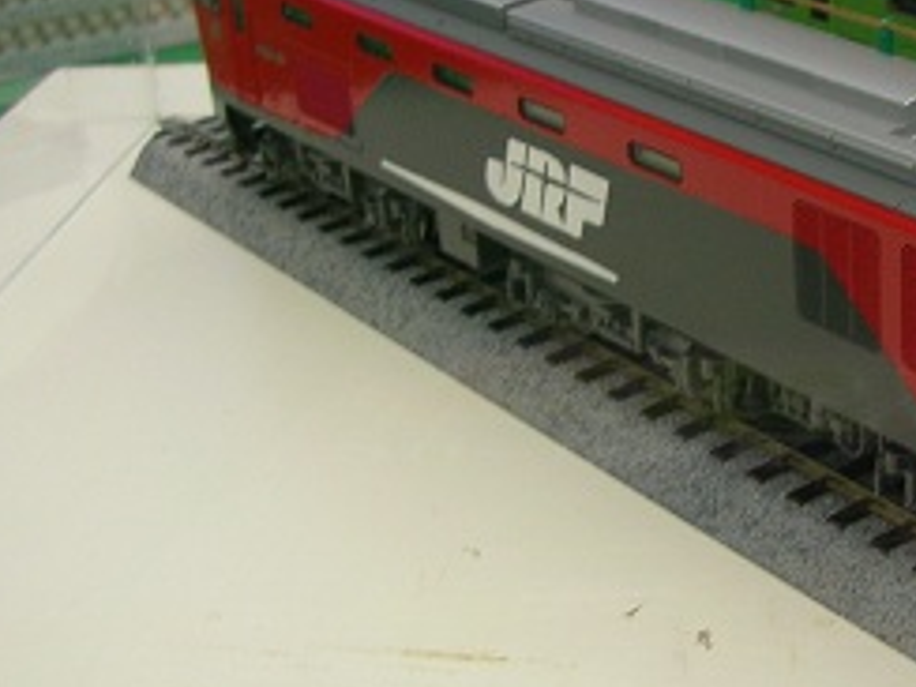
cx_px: 850
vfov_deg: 20.7
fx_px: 1879
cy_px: 381
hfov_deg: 26.4
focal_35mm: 71
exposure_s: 1/19.5
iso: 50
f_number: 2.8
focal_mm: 5.8
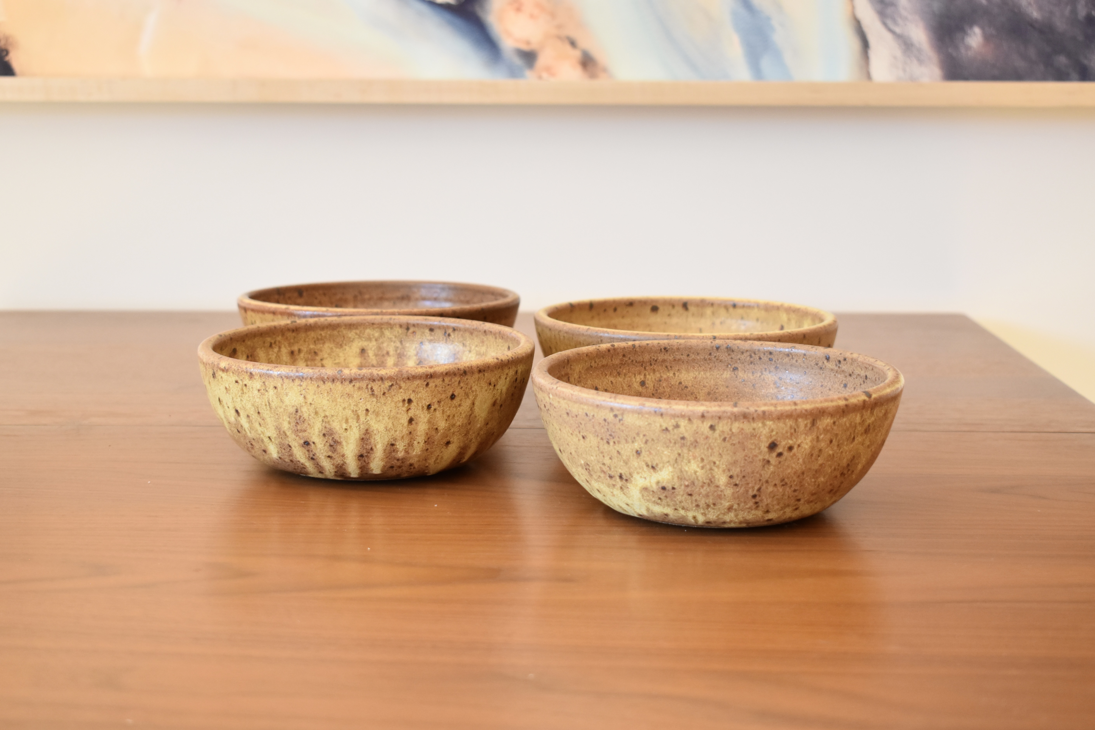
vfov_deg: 23.8
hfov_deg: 35.1
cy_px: 365
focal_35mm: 57
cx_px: 548
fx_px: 1734
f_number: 4.8
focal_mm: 38
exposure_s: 1/125
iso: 1000
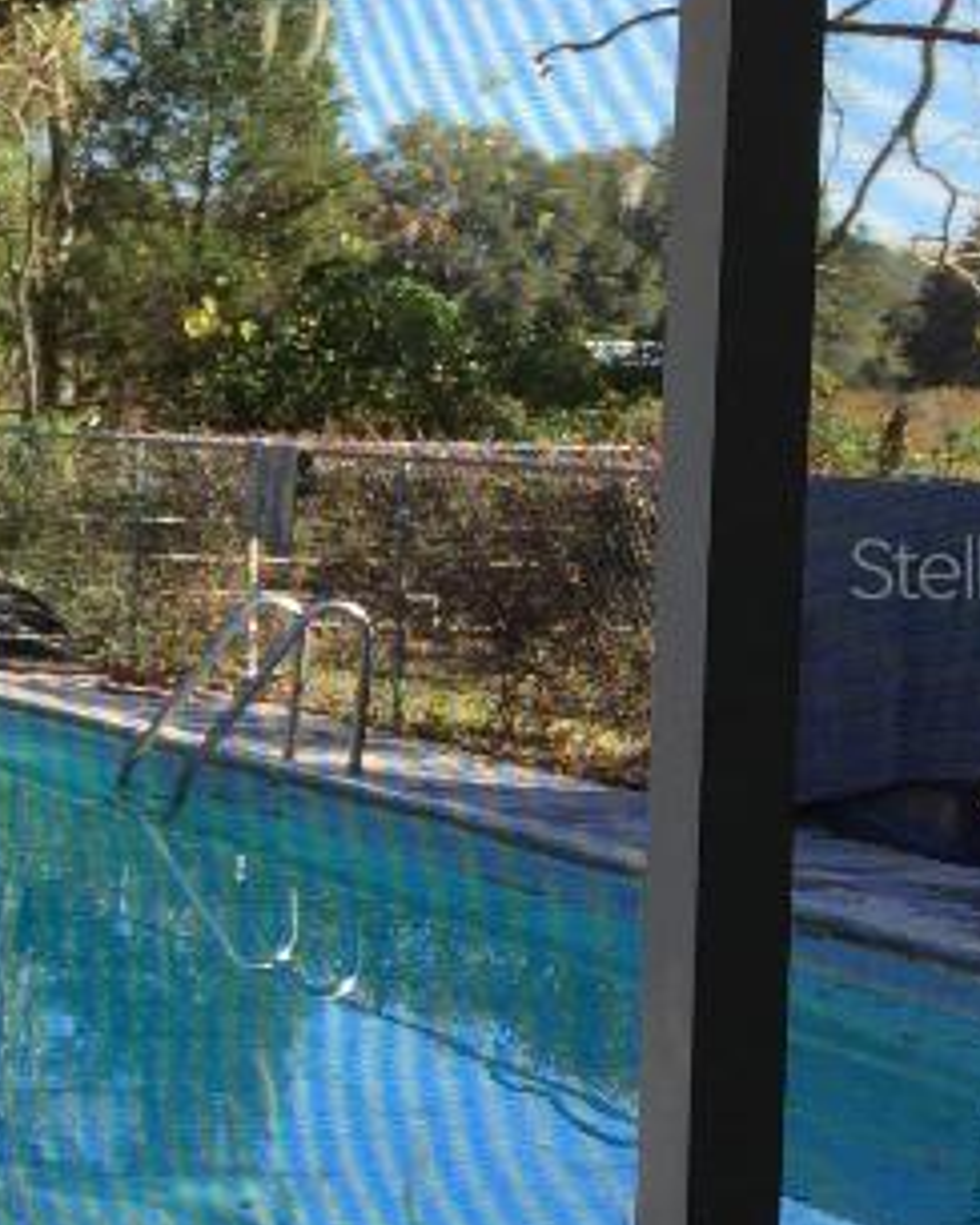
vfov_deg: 20.2
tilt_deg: -4.0
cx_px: -827
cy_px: 566
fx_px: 3444
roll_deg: -1.2
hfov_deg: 14.2
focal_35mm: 95
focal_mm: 4.15
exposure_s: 1/648
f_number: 2.2
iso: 32
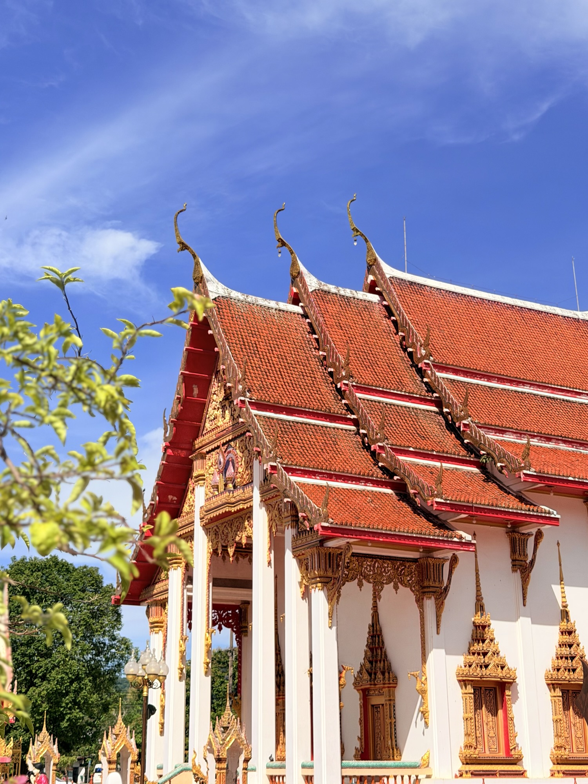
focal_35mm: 48
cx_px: 294
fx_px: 1087
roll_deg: +0.6
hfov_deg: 30.3
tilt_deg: +17.9
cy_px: 392
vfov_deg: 39.7
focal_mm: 6.76
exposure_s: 1/7874
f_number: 1.78
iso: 80
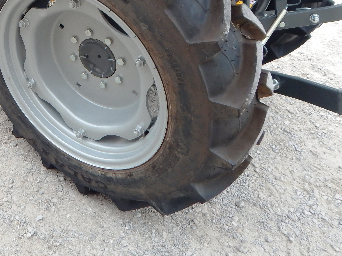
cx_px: 35
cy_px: 25
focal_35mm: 41
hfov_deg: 42.1
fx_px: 405
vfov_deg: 33.3
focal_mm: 4
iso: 125
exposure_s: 1/200
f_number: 3
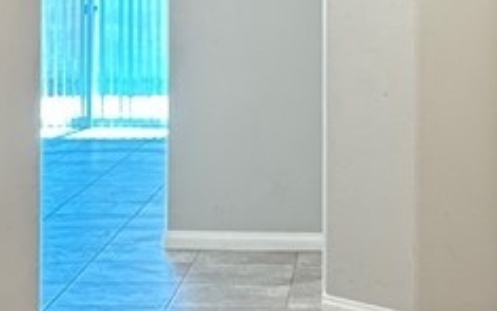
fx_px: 1504
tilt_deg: +1.3
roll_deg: -0.8
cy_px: -44
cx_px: 286
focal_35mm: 111
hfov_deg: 18.8
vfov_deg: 11.6
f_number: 1.78
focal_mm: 6.76
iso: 400
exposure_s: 1/60
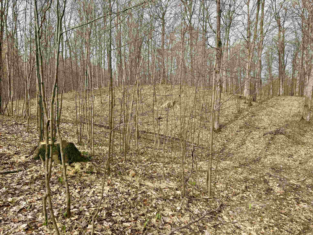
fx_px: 217
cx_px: 156
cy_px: 118
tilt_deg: +1.3
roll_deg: +0.6
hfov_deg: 71.6
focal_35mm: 24
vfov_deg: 56.8
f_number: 1.78
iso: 80
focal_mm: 6.76
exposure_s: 1/2370
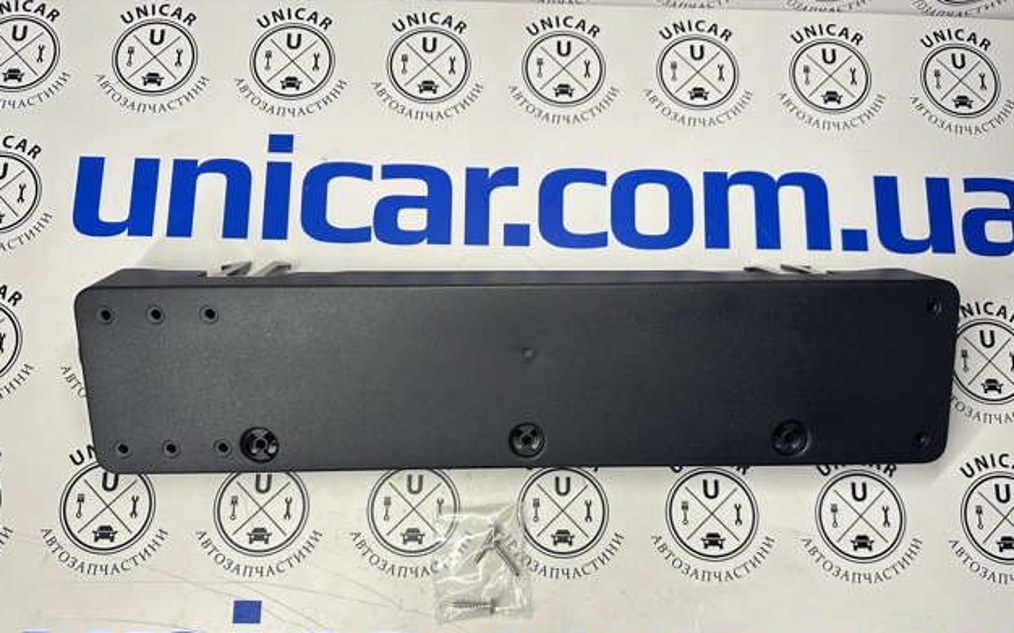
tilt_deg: -79.2
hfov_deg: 70.4
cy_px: 386
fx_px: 718
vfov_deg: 47.2
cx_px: 509
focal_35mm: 26
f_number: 1.78
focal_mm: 6.86
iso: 250
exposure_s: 1/70
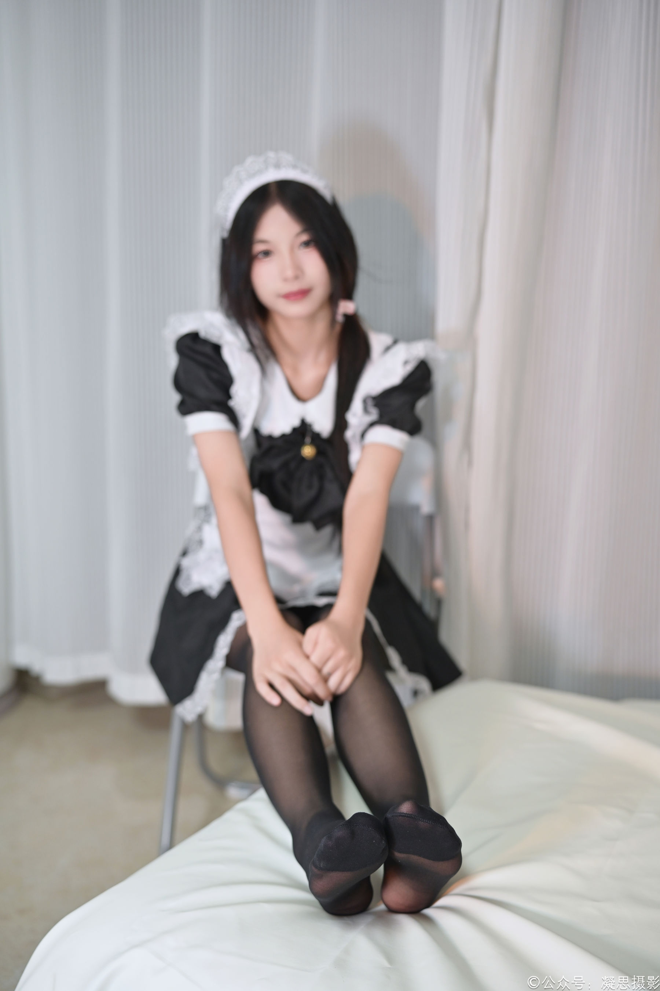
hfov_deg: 37.9
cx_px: 330
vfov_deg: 54.4
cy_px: 496
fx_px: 962
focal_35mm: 35
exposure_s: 1/100
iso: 900
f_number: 2.5
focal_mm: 35
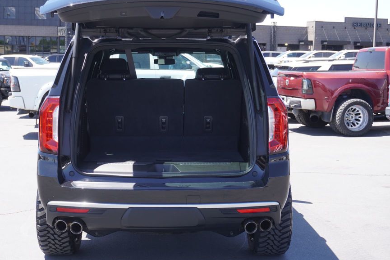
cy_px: 129
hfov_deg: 34.1
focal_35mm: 59
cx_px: 166
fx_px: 635
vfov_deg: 23.2
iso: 100
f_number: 6.3
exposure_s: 1/100
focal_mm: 33
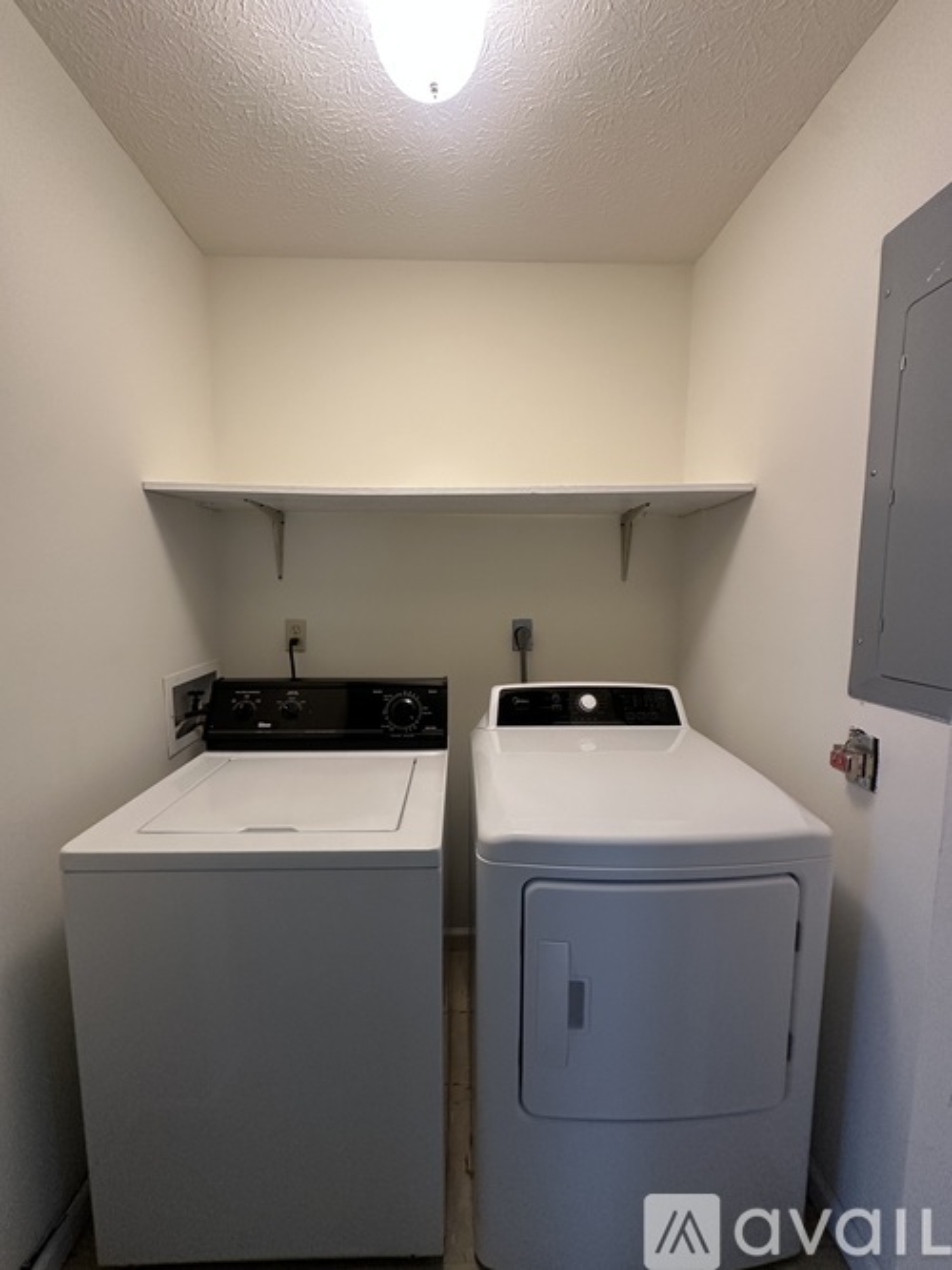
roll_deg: -0.8
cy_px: 635
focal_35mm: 14
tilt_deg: -5.7
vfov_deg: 102.1
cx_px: 476
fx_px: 514
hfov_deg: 85.7
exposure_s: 1/60
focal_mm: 2.22
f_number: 2.2
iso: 200
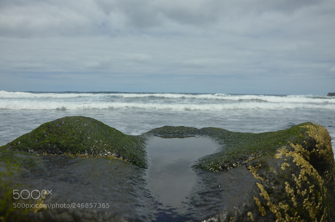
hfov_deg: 67.5
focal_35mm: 27
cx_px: 168
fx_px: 251
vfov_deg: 47.7
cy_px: 111
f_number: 6.3
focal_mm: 18
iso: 100
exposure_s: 1/640
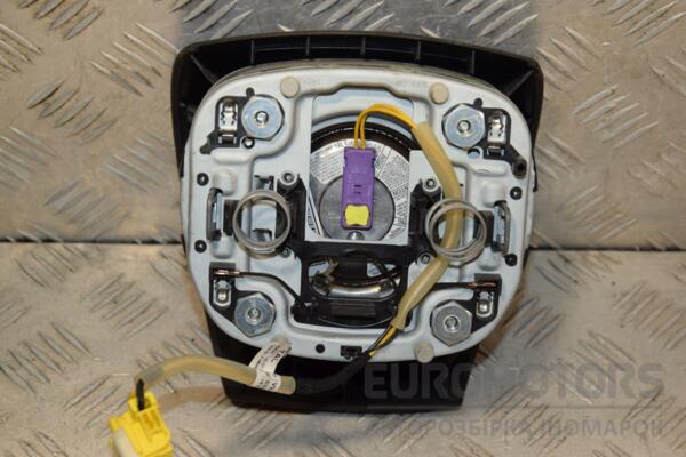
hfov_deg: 21.9
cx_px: 343
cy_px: 228
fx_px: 1772
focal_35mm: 93
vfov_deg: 14.7
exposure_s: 1/200
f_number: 6.3
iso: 800
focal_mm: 62
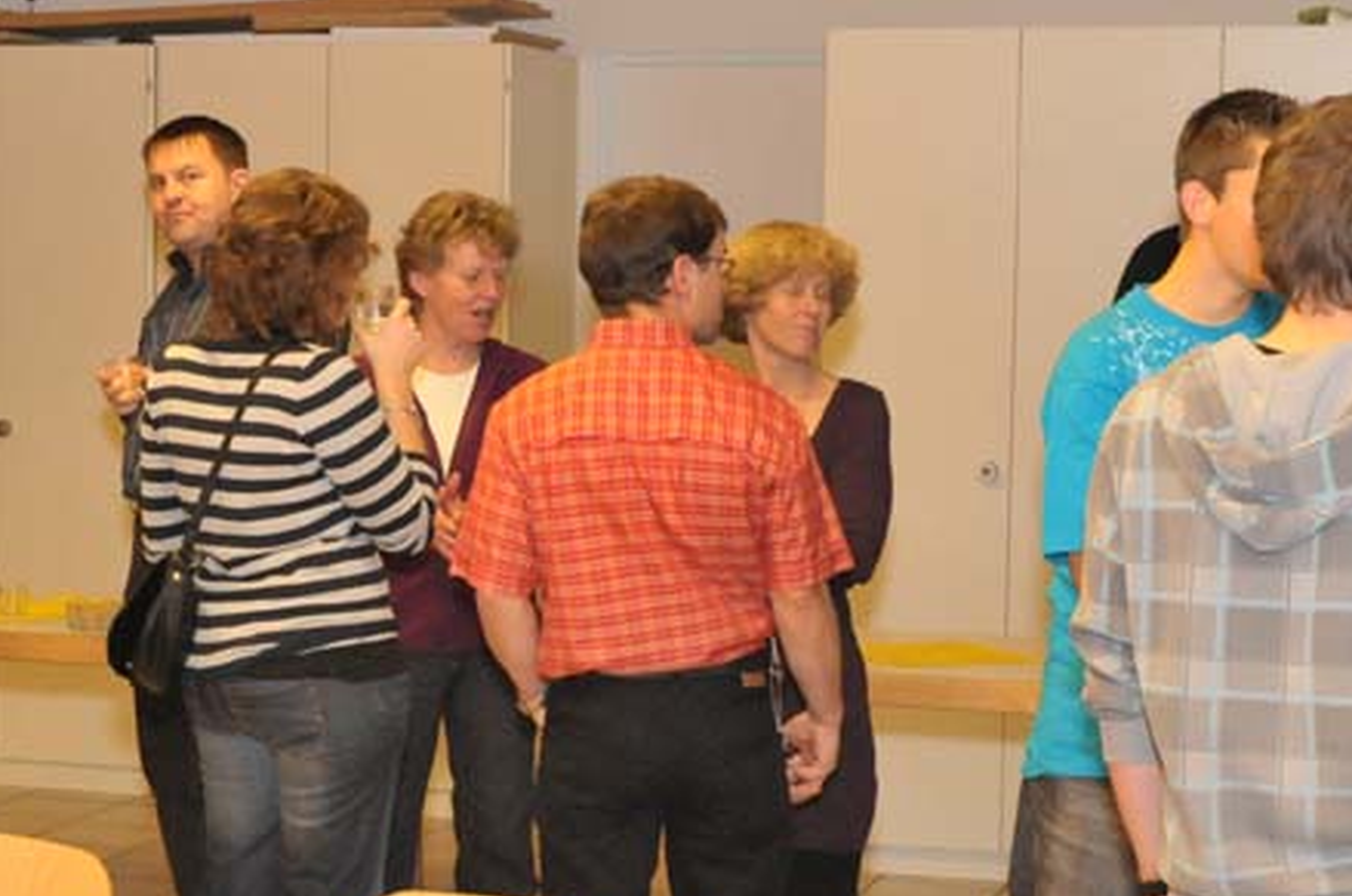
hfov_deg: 24.2
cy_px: 551
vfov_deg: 16.2
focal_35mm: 84
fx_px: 3149
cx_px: 527
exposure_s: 1/60
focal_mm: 24
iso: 1600
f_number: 5
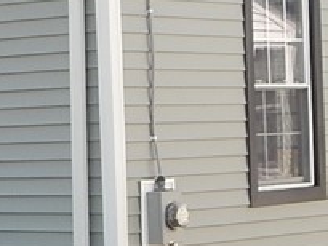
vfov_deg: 7.8
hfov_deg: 10.2
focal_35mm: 190
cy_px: 61
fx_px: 1801
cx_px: -107
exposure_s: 1/500
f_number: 3.4
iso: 125
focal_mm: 6.8
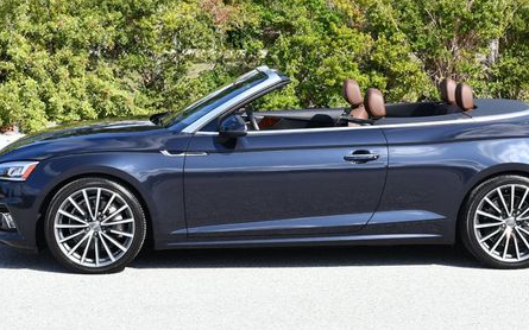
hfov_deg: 23.5
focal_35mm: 88
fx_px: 1269
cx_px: 291
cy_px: 85
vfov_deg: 14.8
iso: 200
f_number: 7.1
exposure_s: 1/250
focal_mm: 30
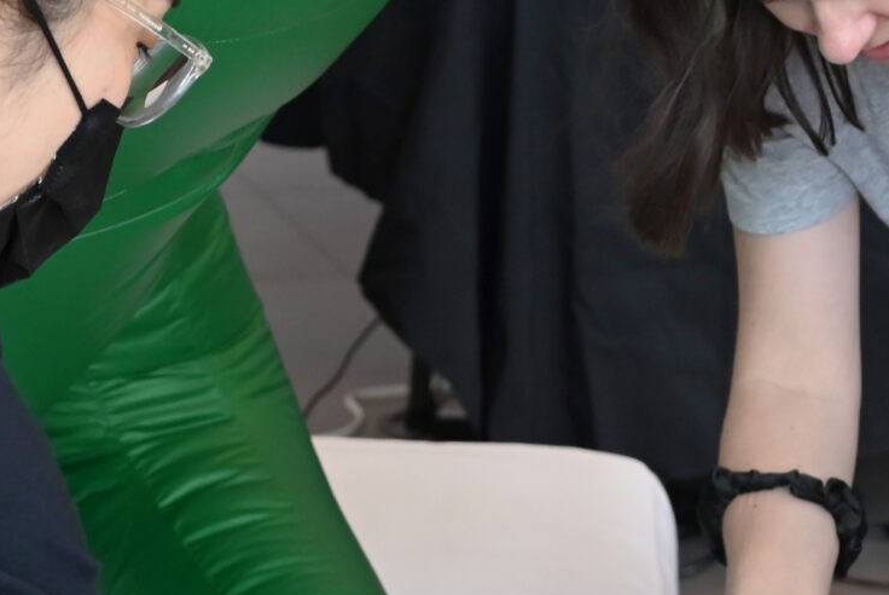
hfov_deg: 14.0
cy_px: 337
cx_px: 463
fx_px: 3608
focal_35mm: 146
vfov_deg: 9.4
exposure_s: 1/125
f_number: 5.6
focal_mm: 42
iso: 1250
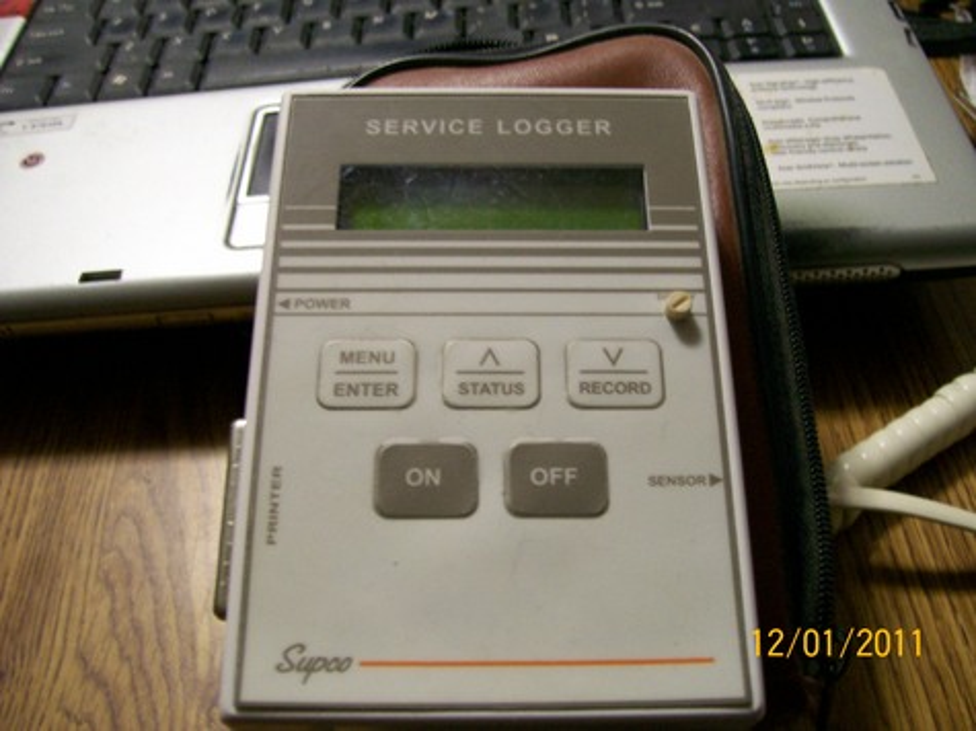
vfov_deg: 39.6
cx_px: 488
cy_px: 366
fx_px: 1015
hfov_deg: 51.4
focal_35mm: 36
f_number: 2.7
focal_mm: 6
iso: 160
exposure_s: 1/8
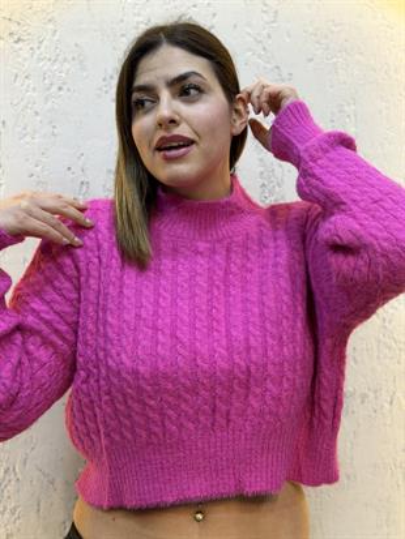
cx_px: 202
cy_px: 270
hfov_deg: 30.3
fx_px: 748
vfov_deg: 39.6
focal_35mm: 48
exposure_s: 1/100
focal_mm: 6.76
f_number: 1.78
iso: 80
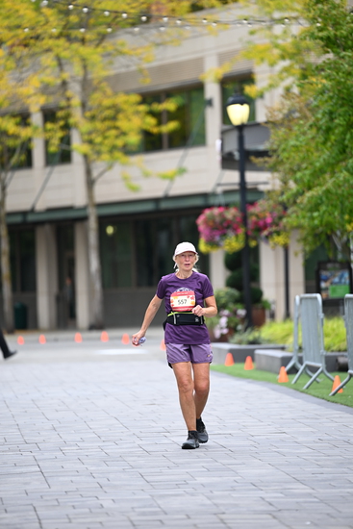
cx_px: 176
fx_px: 2940
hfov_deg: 6.9
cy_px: 264
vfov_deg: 10.3
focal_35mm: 200
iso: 400
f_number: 2.8
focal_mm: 200
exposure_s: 1/1000
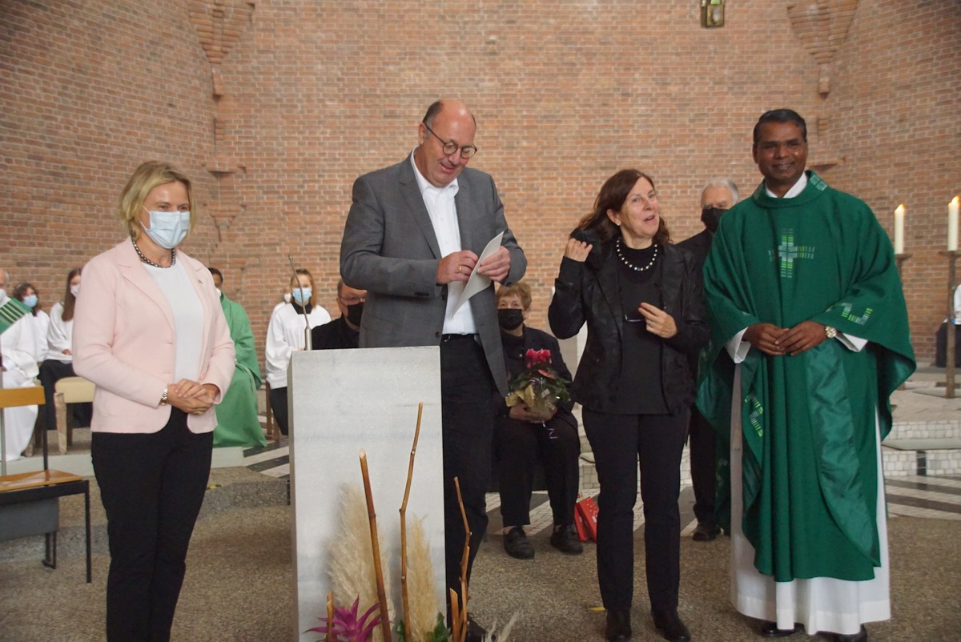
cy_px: 321
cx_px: 480
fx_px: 1202
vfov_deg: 29.9
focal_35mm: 45
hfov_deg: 43.6
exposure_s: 1/100
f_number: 4.5
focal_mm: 30
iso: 3200
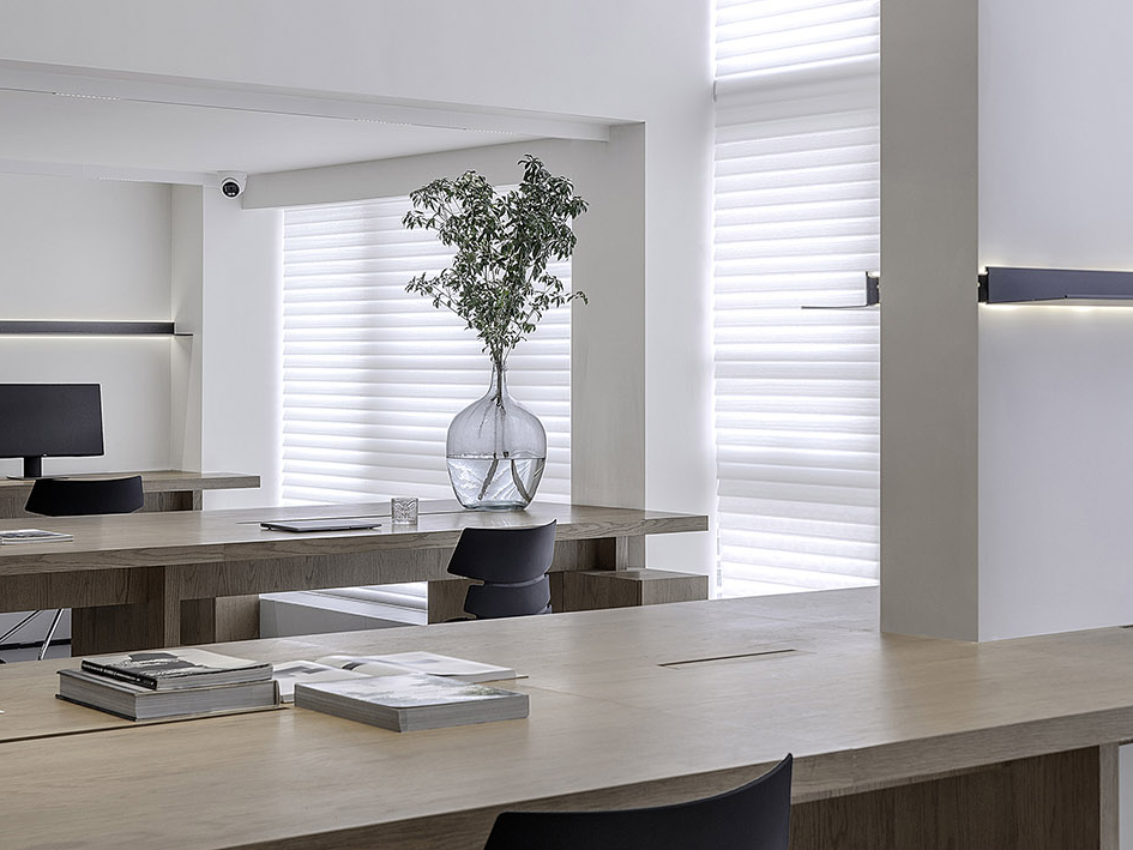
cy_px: 344
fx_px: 2062
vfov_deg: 23.3
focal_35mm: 63
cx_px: 571
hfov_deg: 30.7
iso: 100
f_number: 11
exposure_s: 1/20
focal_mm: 43
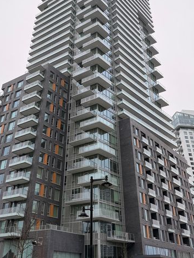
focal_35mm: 34
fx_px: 254
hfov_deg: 41.8
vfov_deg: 53.7
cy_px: 109
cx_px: 91
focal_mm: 6.76
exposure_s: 1/943
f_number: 1.78
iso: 80
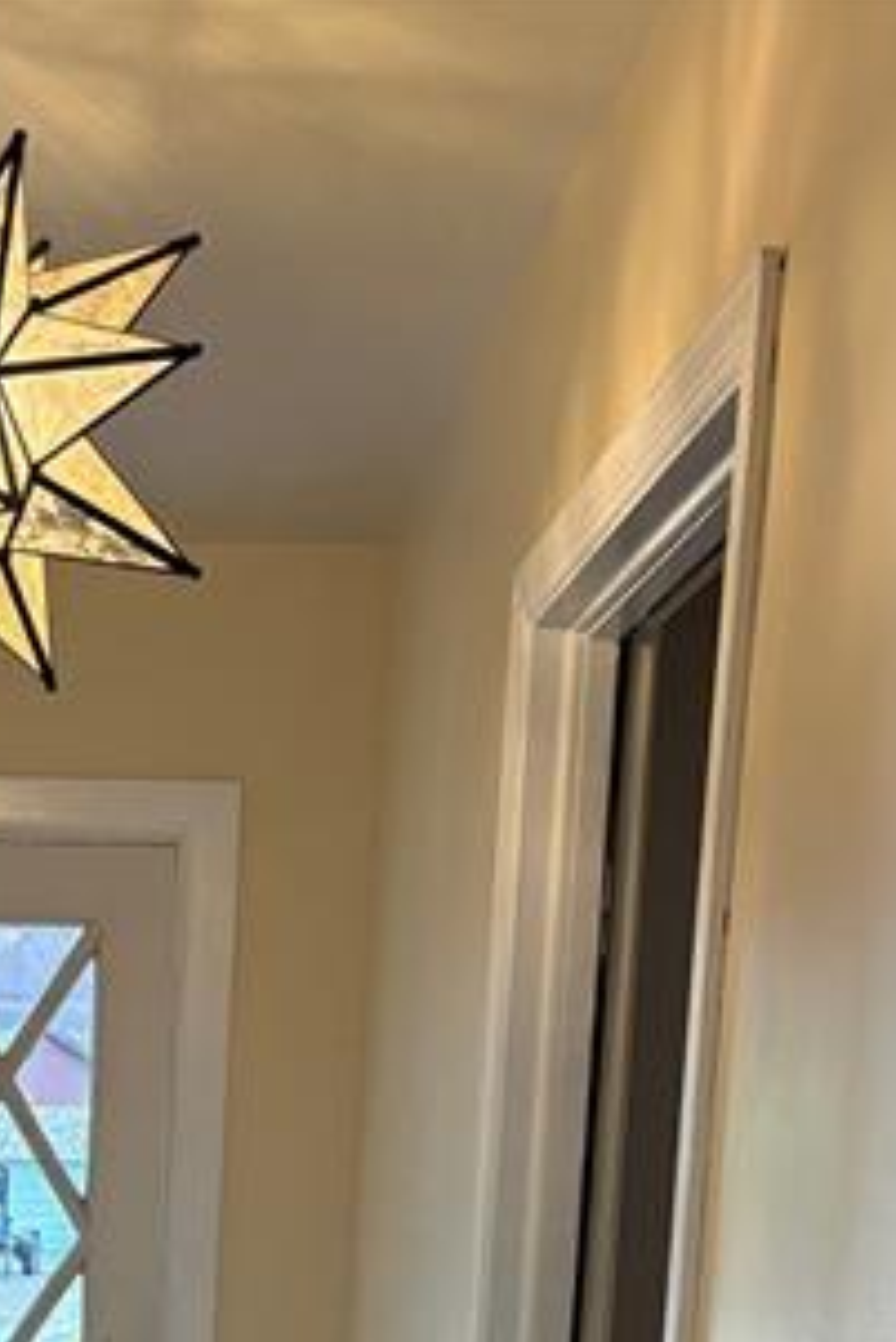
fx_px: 2573
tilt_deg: -11.1
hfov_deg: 19.0
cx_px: -62
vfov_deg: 25.5
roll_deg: -2.1
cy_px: 1703
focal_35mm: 69
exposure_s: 1/60
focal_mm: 5.96
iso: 250
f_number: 1.6
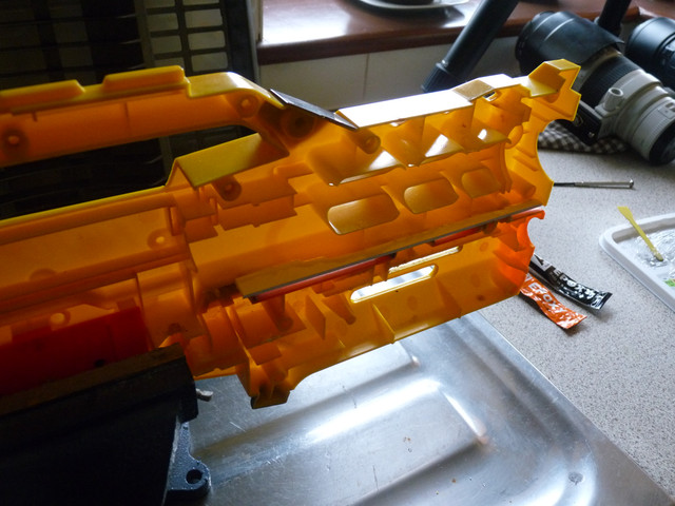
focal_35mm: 29
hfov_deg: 61.7
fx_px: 565
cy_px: 253
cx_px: 338
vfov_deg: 48.2
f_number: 3
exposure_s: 1/200
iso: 400
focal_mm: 5.2
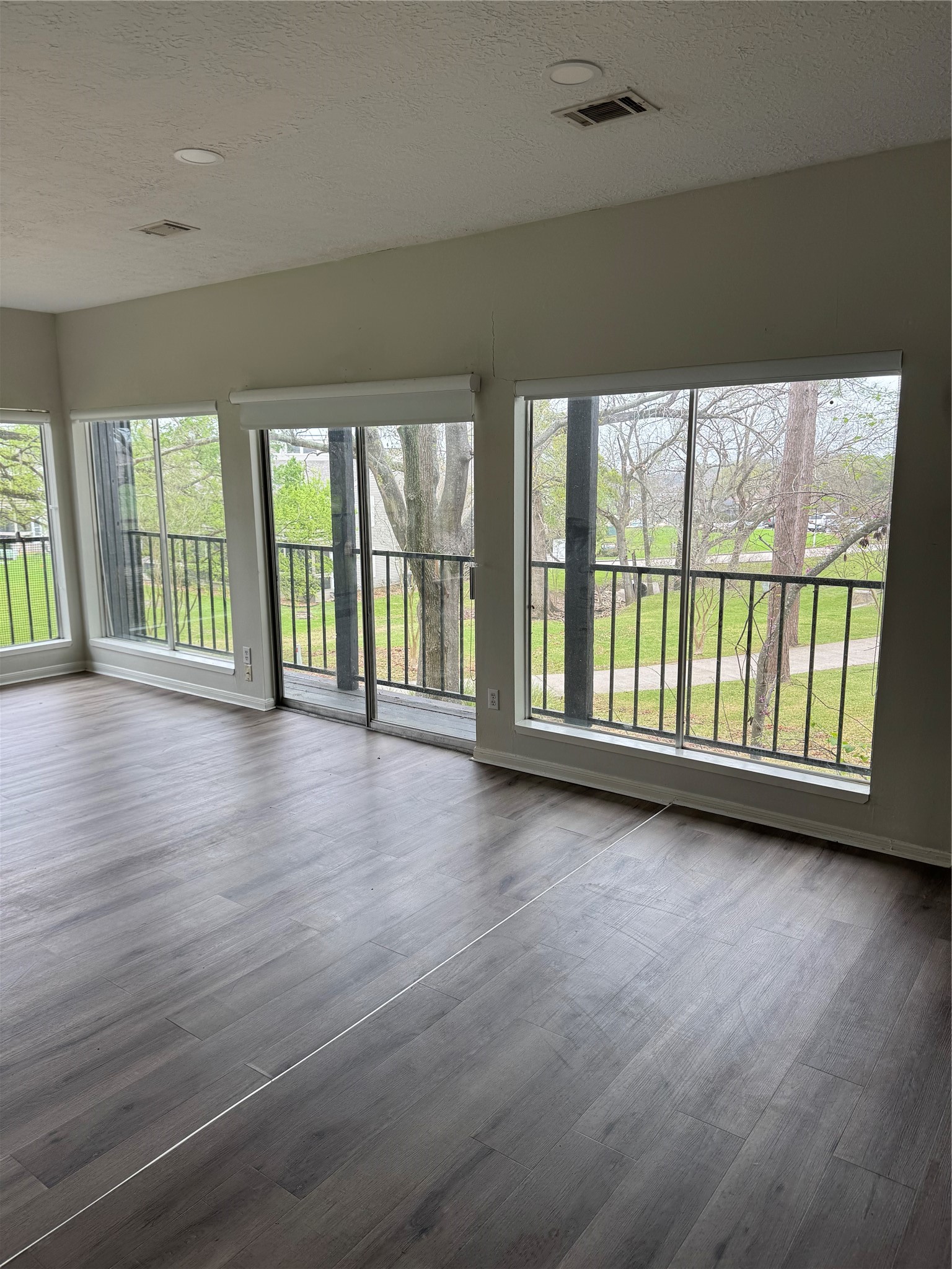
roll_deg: +0.3
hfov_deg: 56.8
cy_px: 634
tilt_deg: -10.5
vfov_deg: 71.6
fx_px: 880
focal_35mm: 24
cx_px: 476
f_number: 1.78
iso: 64
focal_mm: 6.76
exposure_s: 1/155
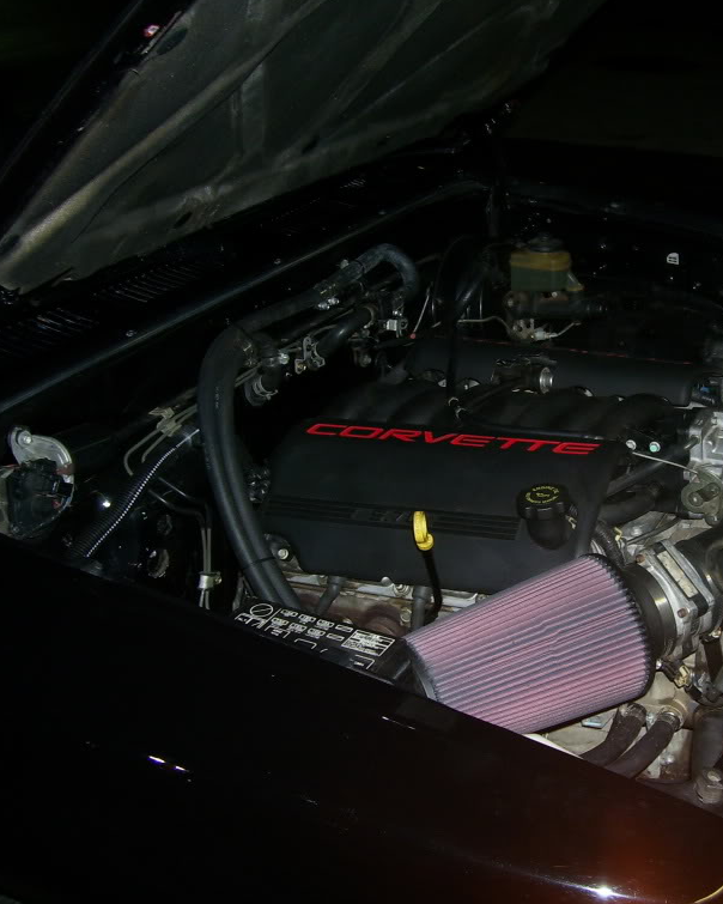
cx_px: 549
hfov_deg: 32.7
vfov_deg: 41.2
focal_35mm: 45
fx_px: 1204
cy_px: 454
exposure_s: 1/60
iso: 80
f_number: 2.7
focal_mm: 5.6
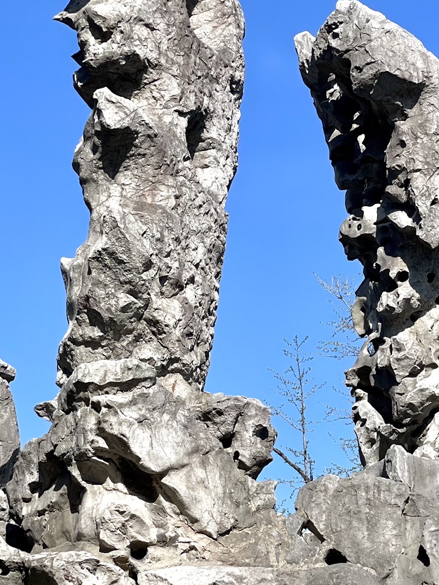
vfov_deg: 19.1
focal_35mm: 103
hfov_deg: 14.4
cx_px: 233
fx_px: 1742
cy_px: 294
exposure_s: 1/2083
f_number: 2
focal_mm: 6
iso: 32
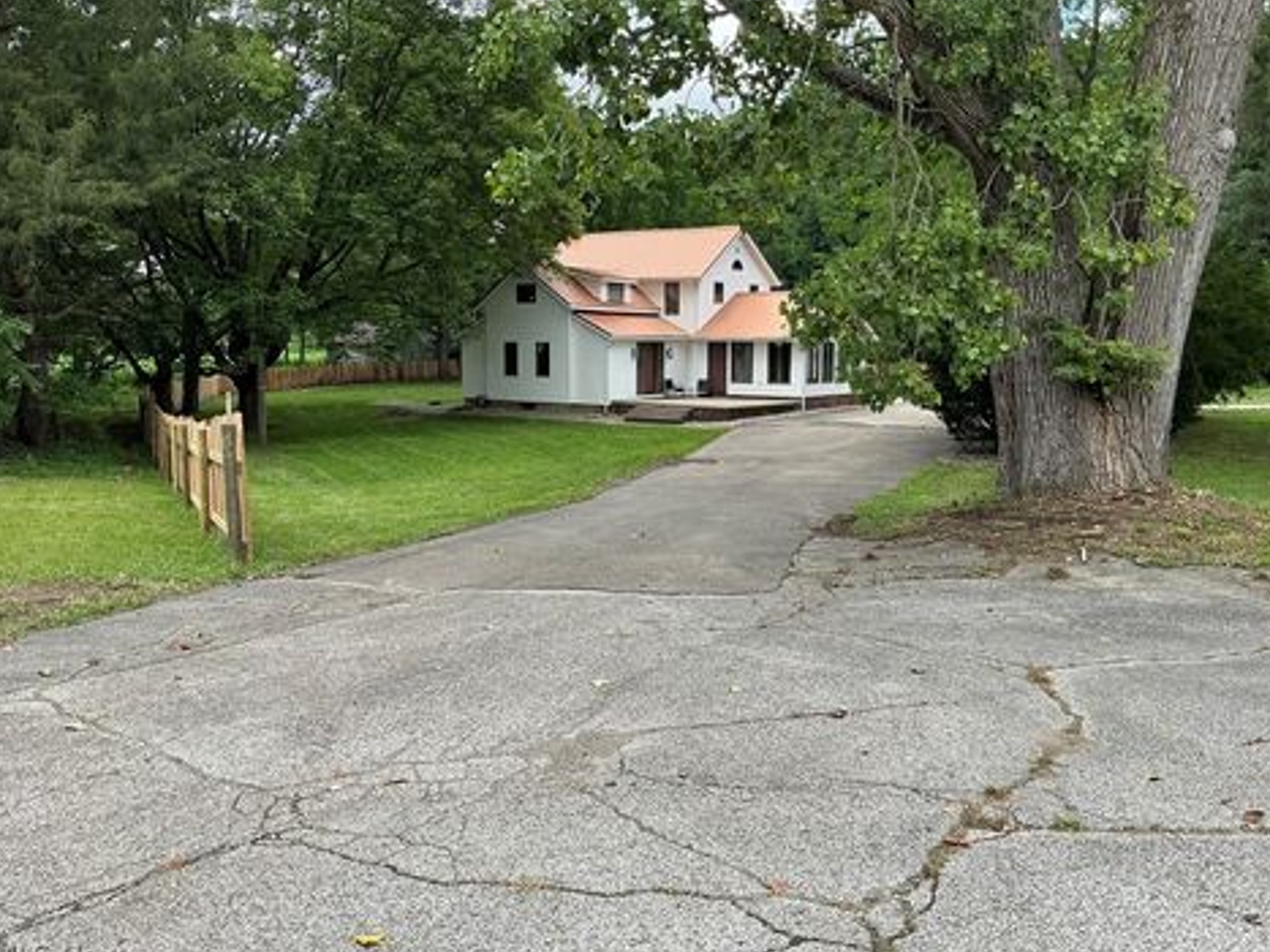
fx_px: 1100
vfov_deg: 46.8
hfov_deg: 60.0
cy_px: 466
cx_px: 664
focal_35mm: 30
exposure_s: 1/556
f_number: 1.8
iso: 25
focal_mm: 3
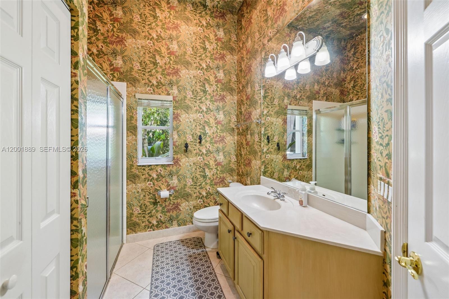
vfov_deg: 81.2
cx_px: 224
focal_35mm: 14
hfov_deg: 104.3
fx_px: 175
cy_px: 150
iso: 200
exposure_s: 1/10
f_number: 9
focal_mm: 14
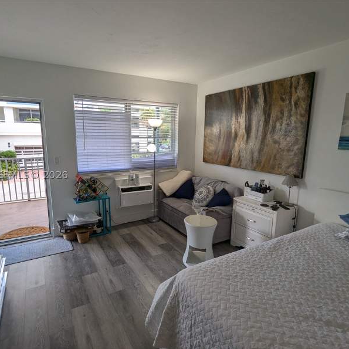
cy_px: 175
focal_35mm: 19
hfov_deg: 77.5
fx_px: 217
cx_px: 158
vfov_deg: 77.7
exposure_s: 1/120
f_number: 2.2
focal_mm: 2.35
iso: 45
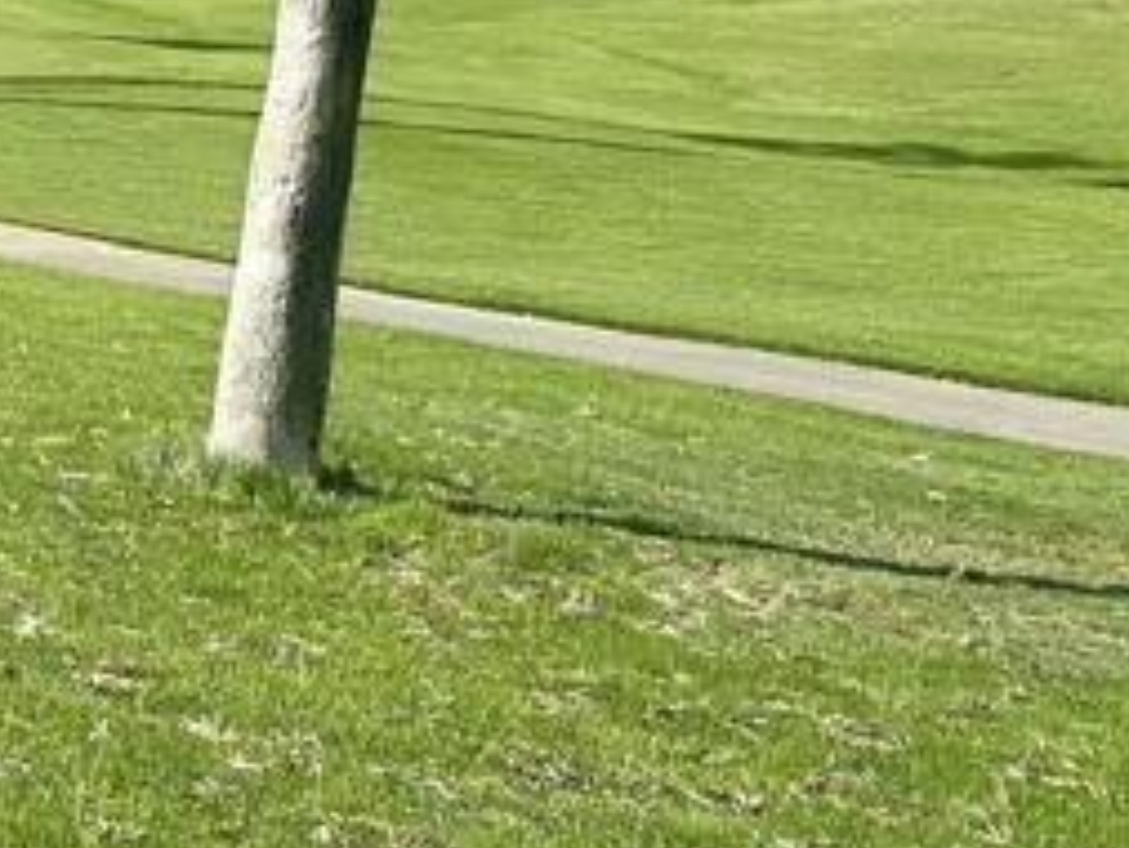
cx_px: 107
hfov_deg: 19.8
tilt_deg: +0.9
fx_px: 3165
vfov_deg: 14.7
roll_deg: +1.0
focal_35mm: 97
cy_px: -223
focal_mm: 6.86
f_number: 1.78
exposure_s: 1/5848
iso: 80
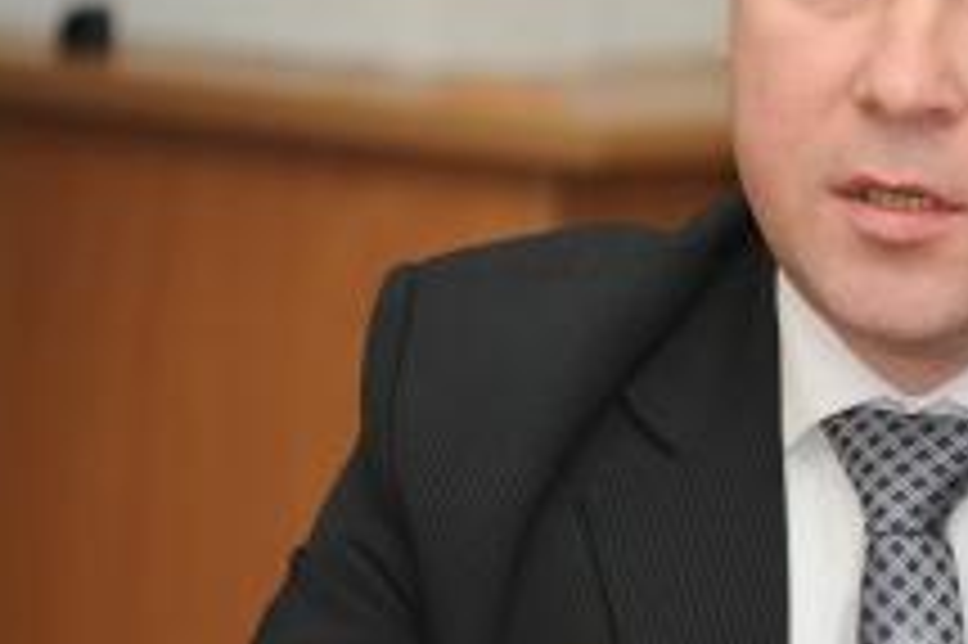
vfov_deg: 2.2
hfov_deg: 3.3
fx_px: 16819
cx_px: 995
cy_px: 167
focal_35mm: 626
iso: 640
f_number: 2.8
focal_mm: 200
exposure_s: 1/250
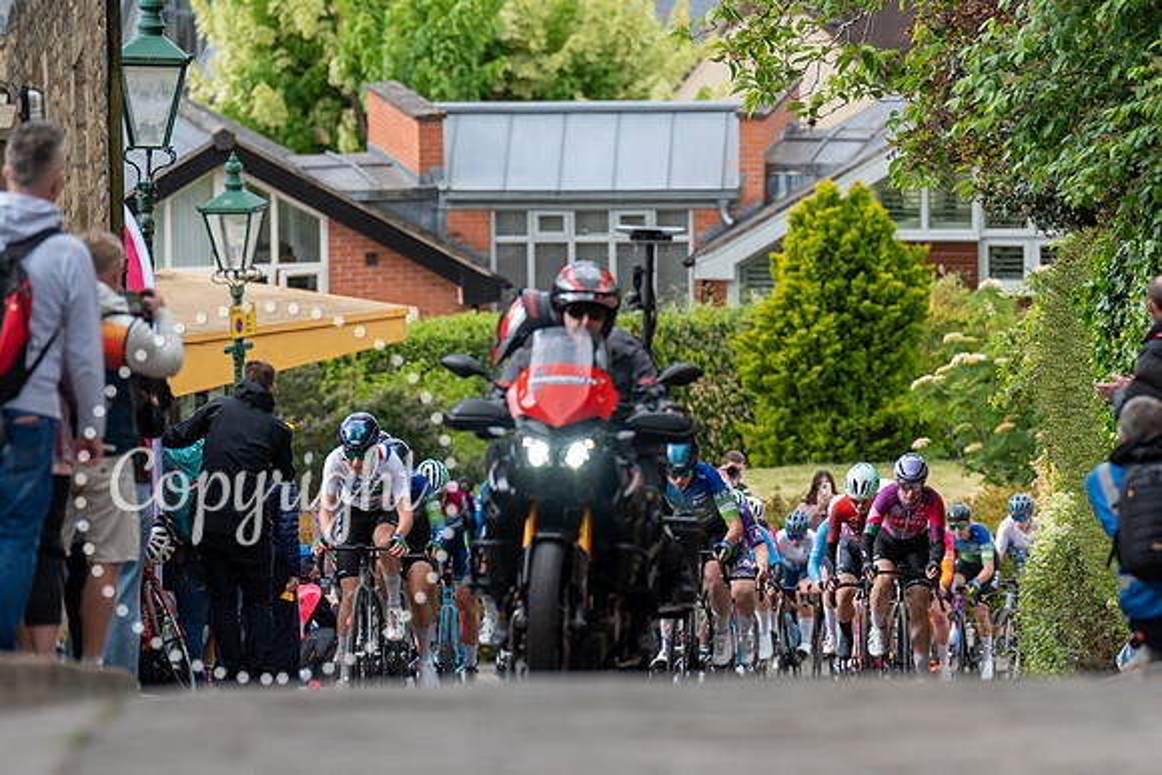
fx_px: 12680
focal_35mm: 393
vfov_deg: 3.5
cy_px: 419
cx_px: 987
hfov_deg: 5.2
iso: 500
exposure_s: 1/1000
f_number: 4
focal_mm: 200
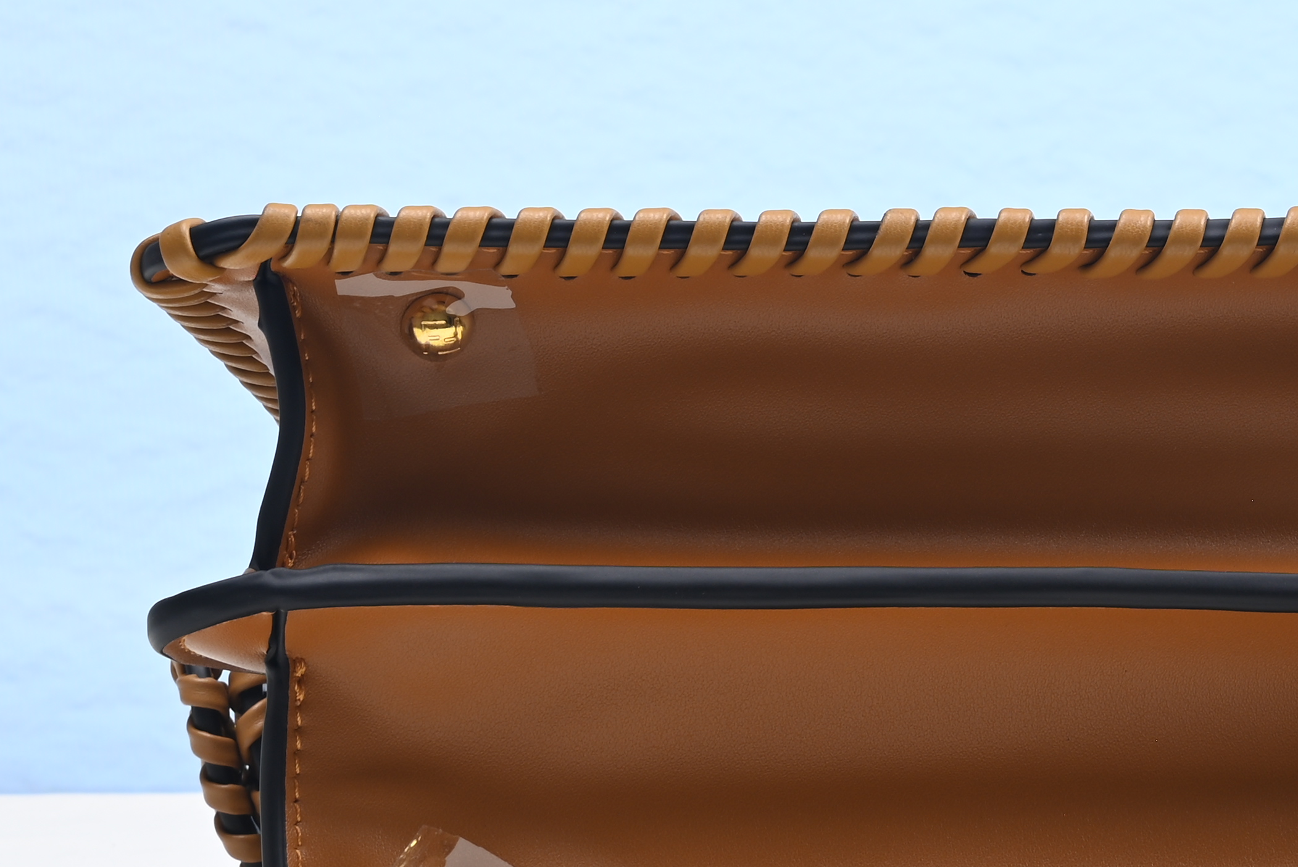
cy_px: -20
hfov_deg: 16.5
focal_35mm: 123
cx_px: 1126
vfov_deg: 11.0
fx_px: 4436
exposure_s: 1/2
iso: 100
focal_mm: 43
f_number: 16
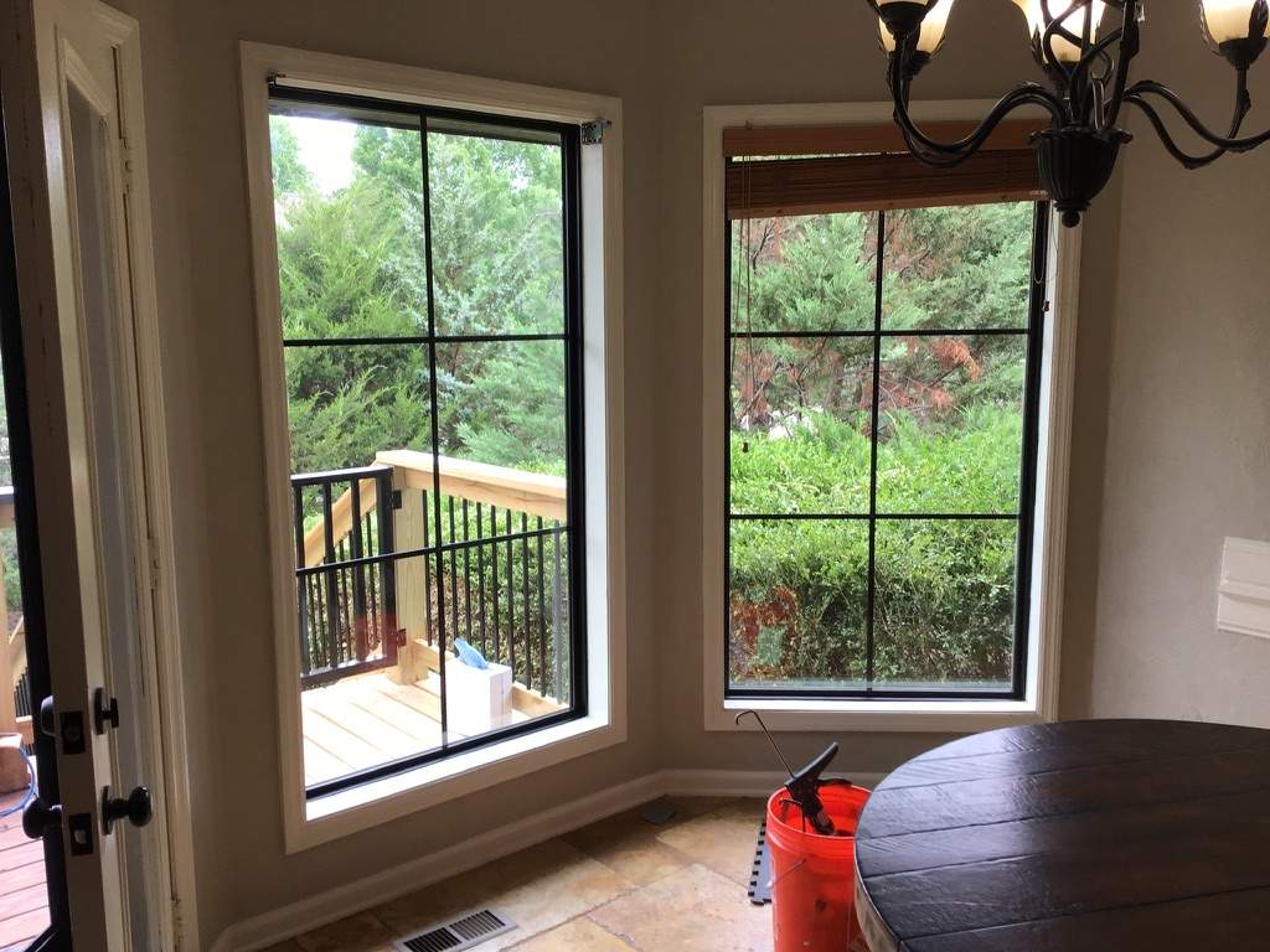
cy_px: 476
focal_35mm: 31
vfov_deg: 45.4
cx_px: 635
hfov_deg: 58.4
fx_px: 1137
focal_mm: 3.3
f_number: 2.4
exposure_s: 1/60
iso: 25
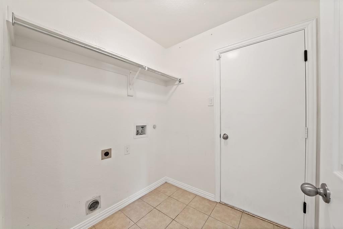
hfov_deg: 112.6
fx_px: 114
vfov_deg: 90.0
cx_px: 172
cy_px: 114
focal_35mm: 12
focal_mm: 12
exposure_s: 1/1.67
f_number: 9
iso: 640
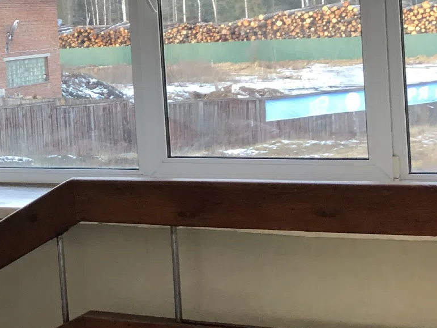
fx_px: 1098
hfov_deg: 21.4
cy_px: 75
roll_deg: +4.1
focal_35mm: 87
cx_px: -45
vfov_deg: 16.9
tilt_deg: -1.3
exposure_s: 1/30
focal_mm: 4
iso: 40
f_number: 1.8
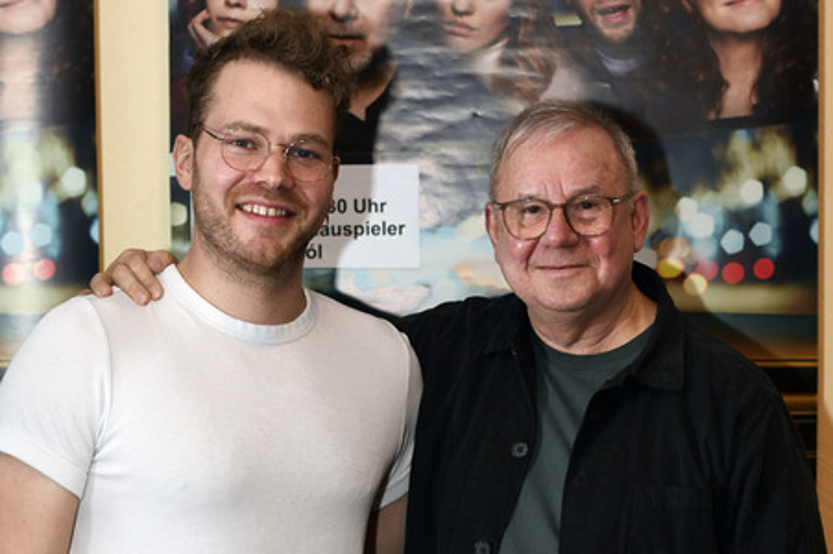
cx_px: 416
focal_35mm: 70
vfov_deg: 19.4
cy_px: 277
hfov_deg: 28.9
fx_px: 1618
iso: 800
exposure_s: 1/250
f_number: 3.5
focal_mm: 70
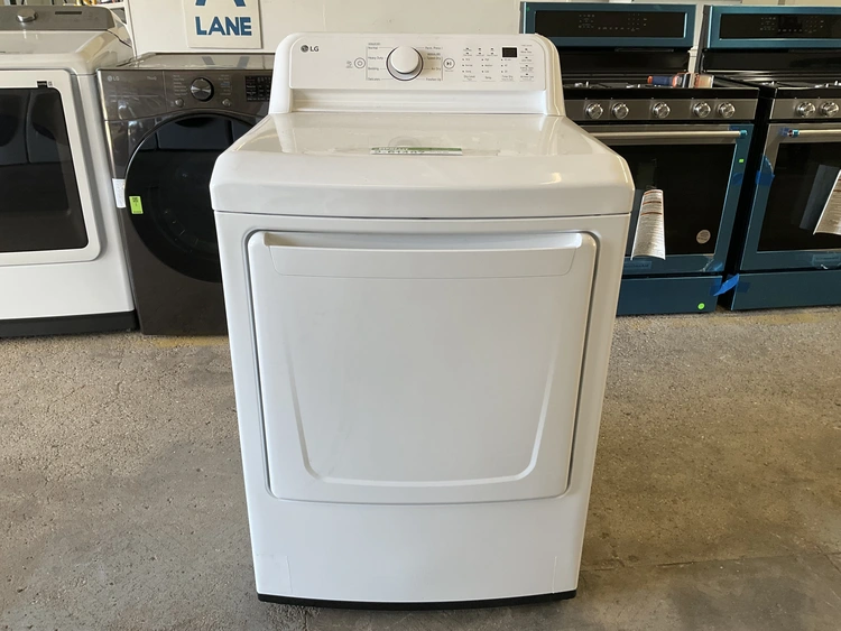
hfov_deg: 61.6
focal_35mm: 29
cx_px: 420
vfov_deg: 48.3
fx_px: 705
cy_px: 316
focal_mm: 3
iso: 50
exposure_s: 1/60
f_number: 1.8
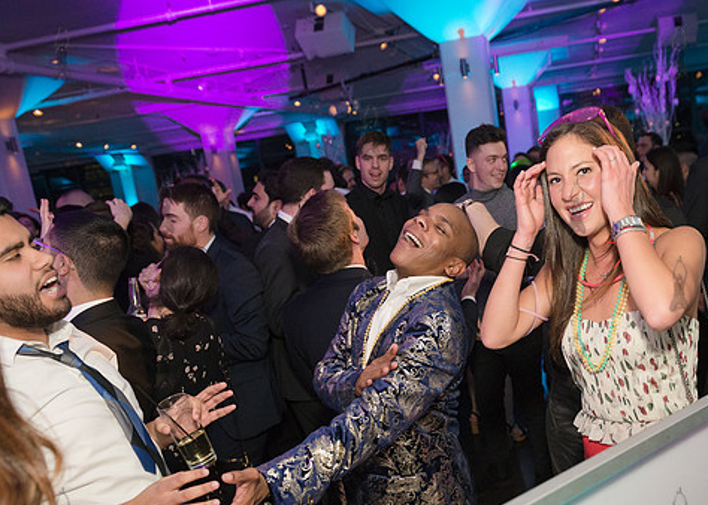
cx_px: 463
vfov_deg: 39.1
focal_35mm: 35
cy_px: 327
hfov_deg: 52.6
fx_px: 703
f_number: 3.5
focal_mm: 24
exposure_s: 1/400
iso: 2500
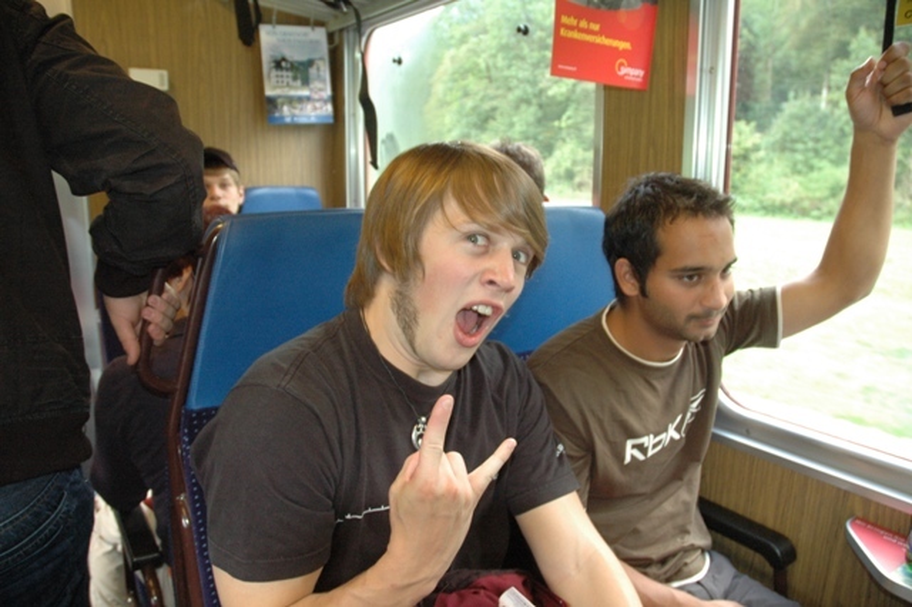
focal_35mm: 27
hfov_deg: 67.4
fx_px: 684
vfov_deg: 47.9
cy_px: 304
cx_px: 456
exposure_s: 1/125
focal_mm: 18
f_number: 4.5
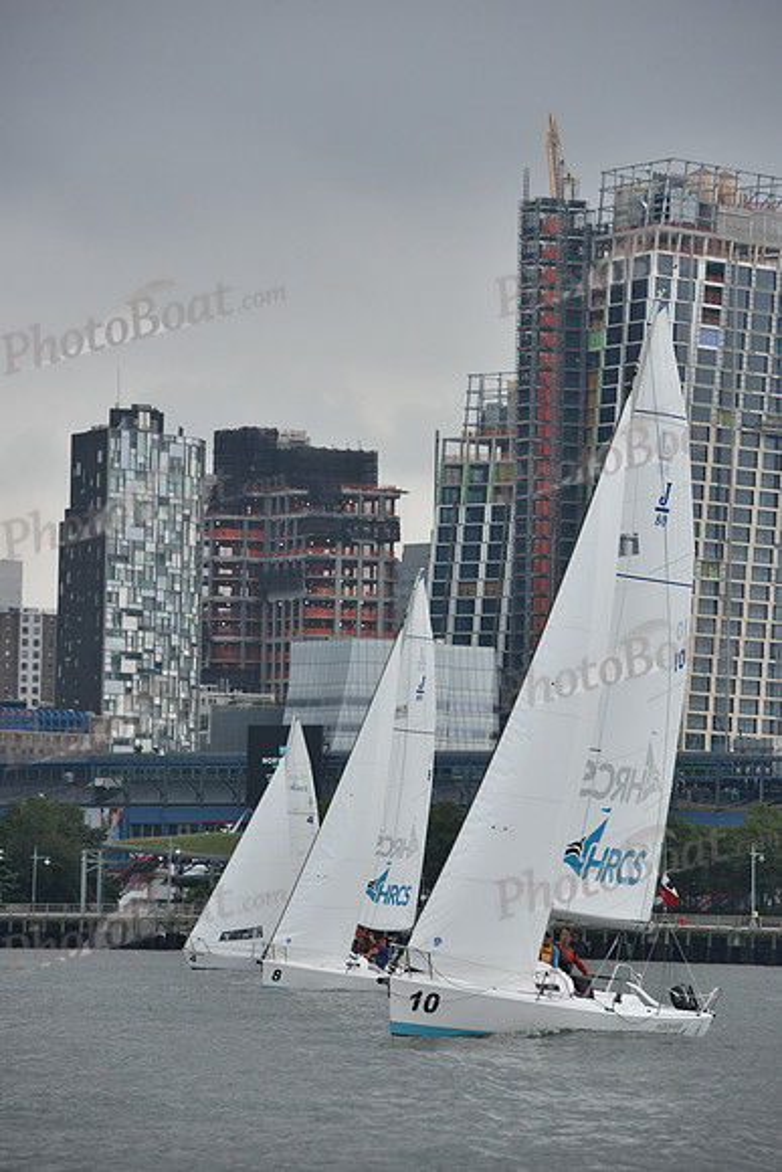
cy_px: 586
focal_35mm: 180
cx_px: 391
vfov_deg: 11.4
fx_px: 5861
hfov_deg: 7.6
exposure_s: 1/800
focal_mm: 180
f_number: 8
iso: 400
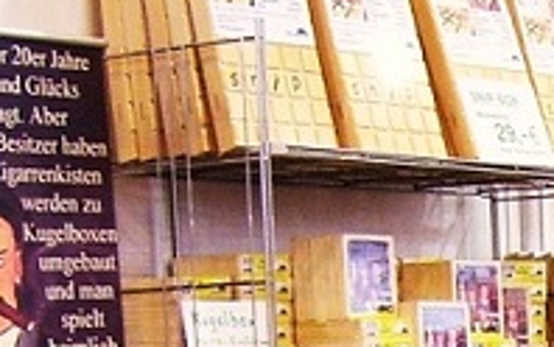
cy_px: 666
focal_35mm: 172
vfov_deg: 7.4
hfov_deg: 11.6
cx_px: 860
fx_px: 2598
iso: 160
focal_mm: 6
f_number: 2.7
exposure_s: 1/15
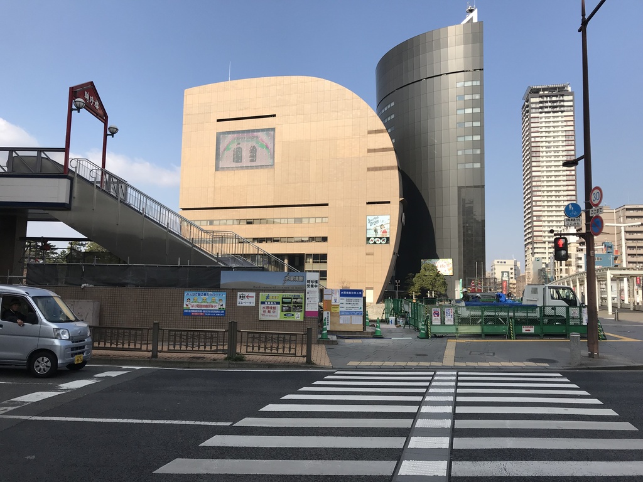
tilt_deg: +6.6
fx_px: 520
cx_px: 322
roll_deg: -1.0
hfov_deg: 63.4
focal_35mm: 28
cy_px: 241
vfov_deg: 49.7
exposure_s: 1/1996
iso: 20
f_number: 1.8
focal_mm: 3.99
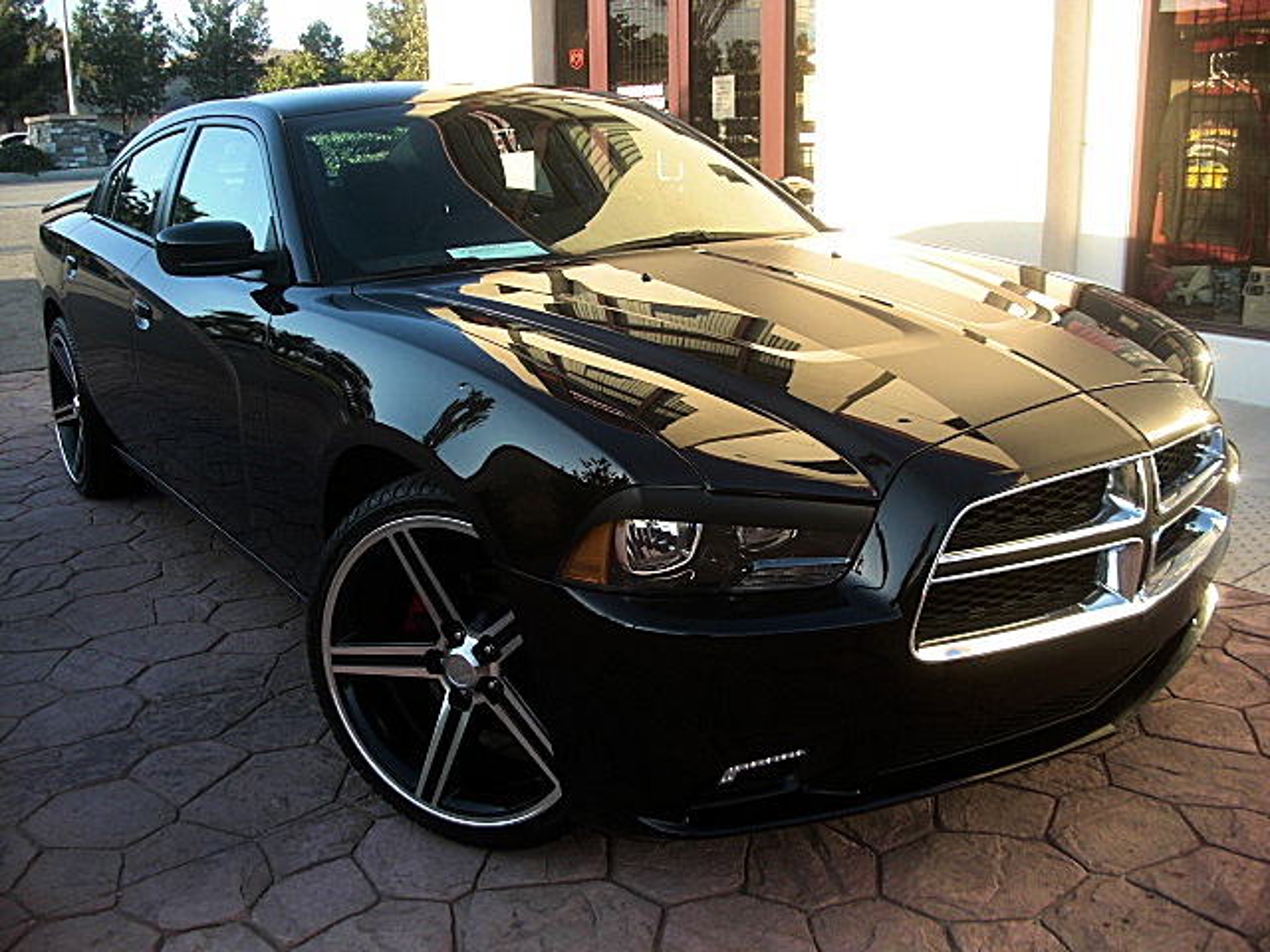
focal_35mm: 36
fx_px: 1321
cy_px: 476
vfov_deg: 39.7
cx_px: 635
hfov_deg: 51.4
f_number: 2.8
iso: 50
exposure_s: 1/125
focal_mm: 6.3
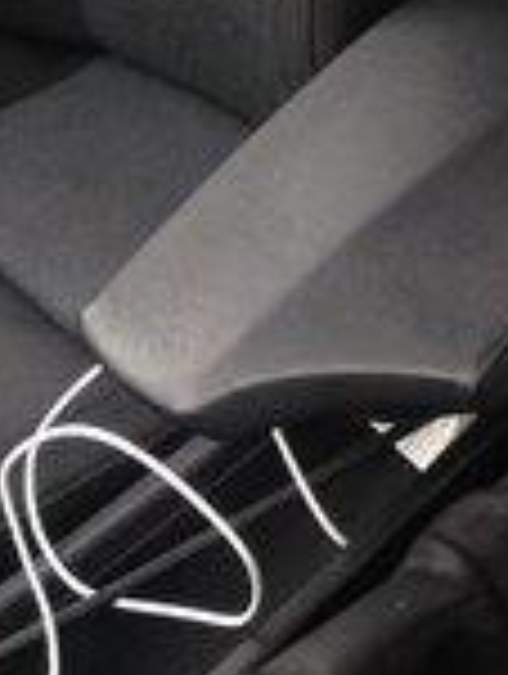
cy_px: -428
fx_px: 2127
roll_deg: +8.9
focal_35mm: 109
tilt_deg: -19.2
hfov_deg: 13.1
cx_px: 679
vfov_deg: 16.0
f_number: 2.4
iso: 50
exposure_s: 1/35
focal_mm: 4.12
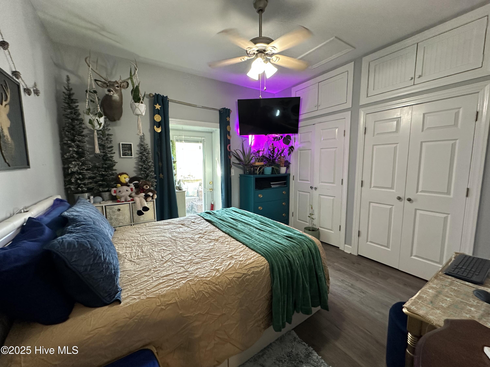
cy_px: 184
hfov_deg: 102.1
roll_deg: +0.1
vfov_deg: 85.7
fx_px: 198
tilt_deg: -2.5
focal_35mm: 14
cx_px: 245
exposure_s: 1/60
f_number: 2.2
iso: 200
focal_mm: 2.22
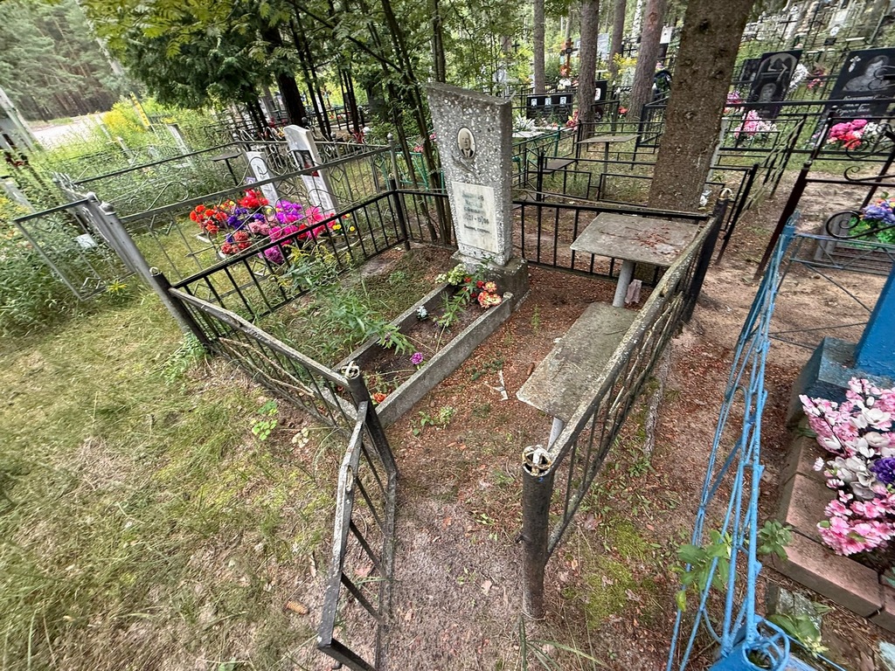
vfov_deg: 85.7
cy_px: 336
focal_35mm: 14
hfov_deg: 102.1
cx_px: 448
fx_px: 362
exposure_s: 1/99
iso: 64
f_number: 2.2
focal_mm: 2.22
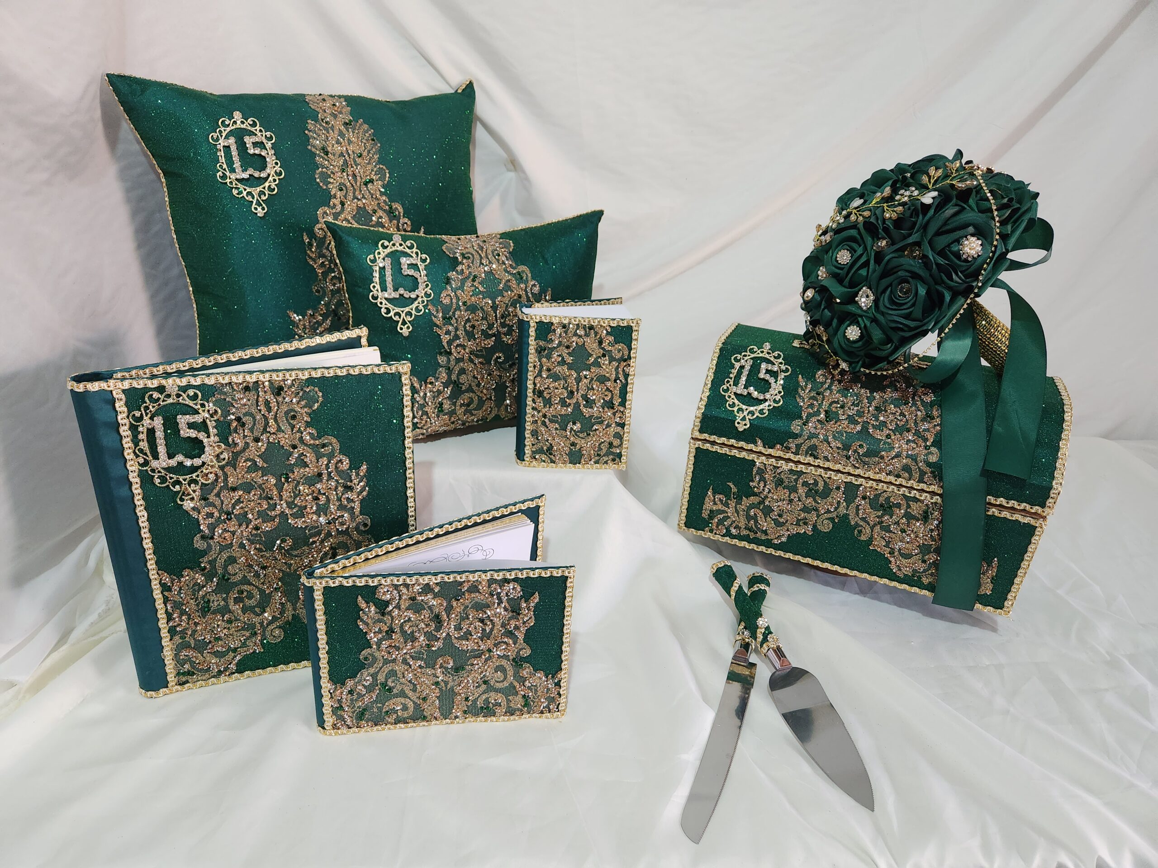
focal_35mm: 23
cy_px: 434
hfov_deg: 73.9
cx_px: 579
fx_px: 769
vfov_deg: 58.9
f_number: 1.8
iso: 640
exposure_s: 1/120
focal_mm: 5.4
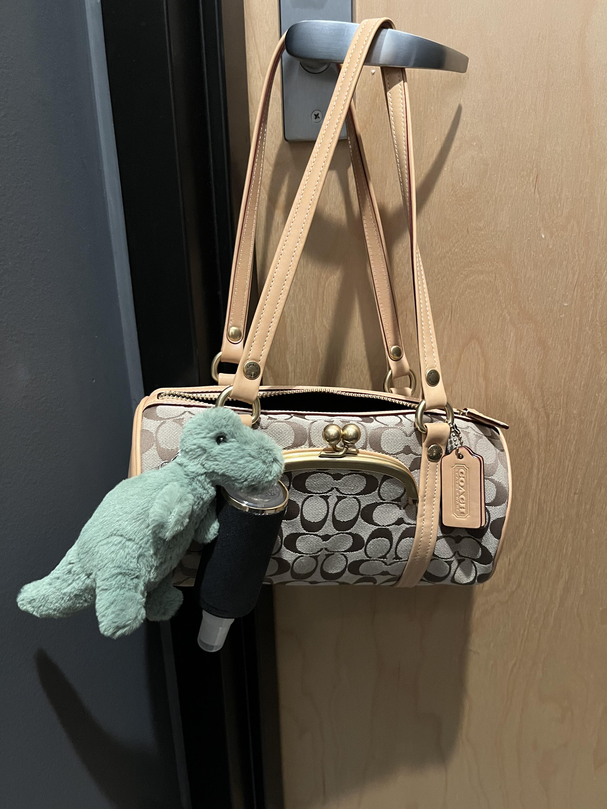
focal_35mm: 26
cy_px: 404
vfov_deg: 67.3
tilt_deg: -19.7
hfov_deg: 53.1
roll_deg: +1.9
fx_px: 608
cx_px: 304
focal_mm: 5.1
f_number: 1.6
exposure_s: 1/30
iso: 500
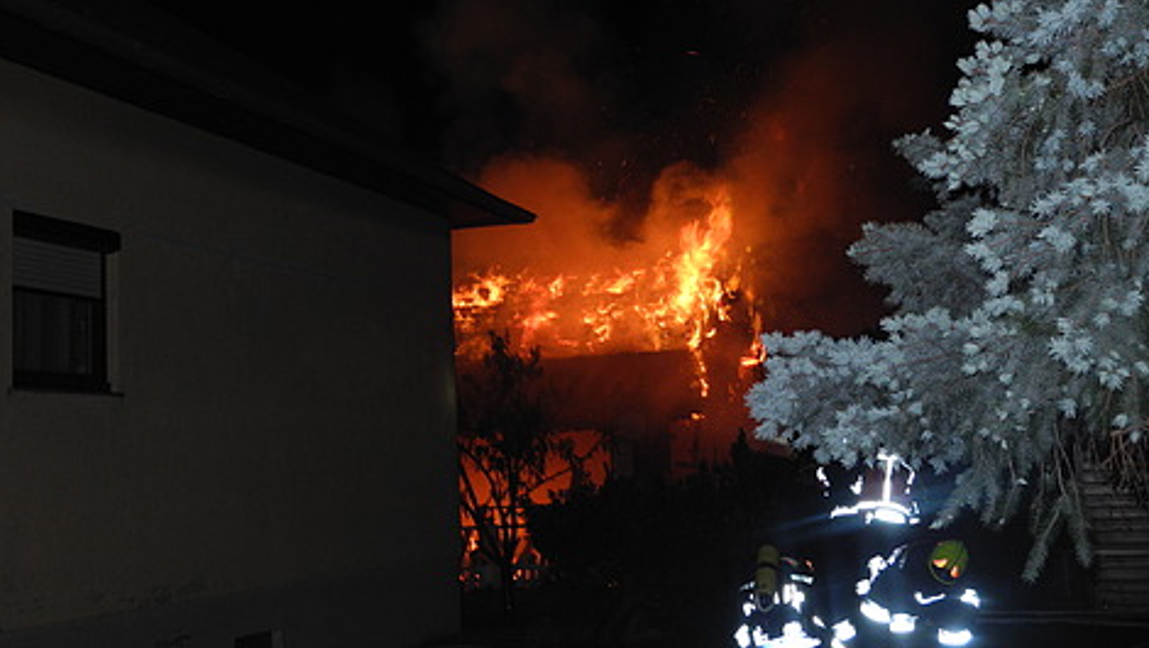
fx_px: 1677
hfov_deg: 37.8
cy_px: 262
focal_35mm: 55
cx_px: 576
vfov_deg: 21.8
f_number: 3.5
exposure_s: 1/30
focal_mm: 10.7
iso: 288
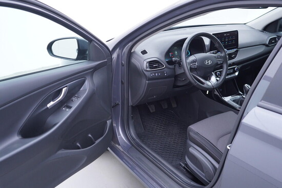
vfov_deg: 36.9
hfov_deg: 53.1
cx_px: 141
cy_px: 94
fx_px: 282
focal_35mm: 36
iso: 200
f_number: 2.8
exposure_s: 1/40
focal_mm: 24
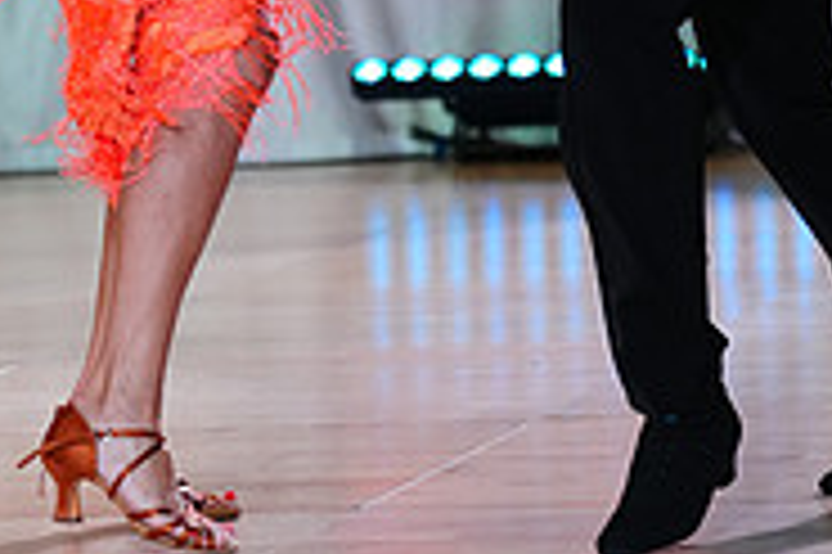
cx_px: 461
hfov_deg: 5.7
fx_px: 8405
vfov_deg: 3.7
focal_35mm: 364
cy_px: -369
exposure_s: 1/400
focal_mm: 116
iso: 2000
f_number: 2.8
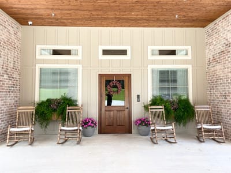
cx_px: 116
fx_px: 174
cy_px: 86
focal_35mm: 26
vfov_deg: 53.1
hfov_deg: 67.3
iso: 32
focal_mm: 4.25
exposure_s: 1/439
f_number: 1.8
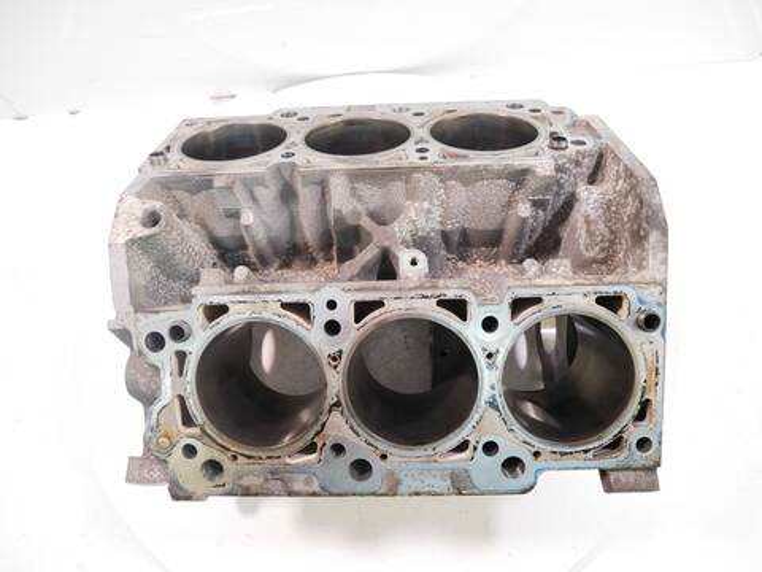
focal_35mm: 24
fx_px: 528
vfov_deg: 56.8
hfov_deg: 71.6
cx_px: 381
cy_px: 286
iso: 1250
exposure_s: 1/60
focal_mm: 12
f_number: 3.5
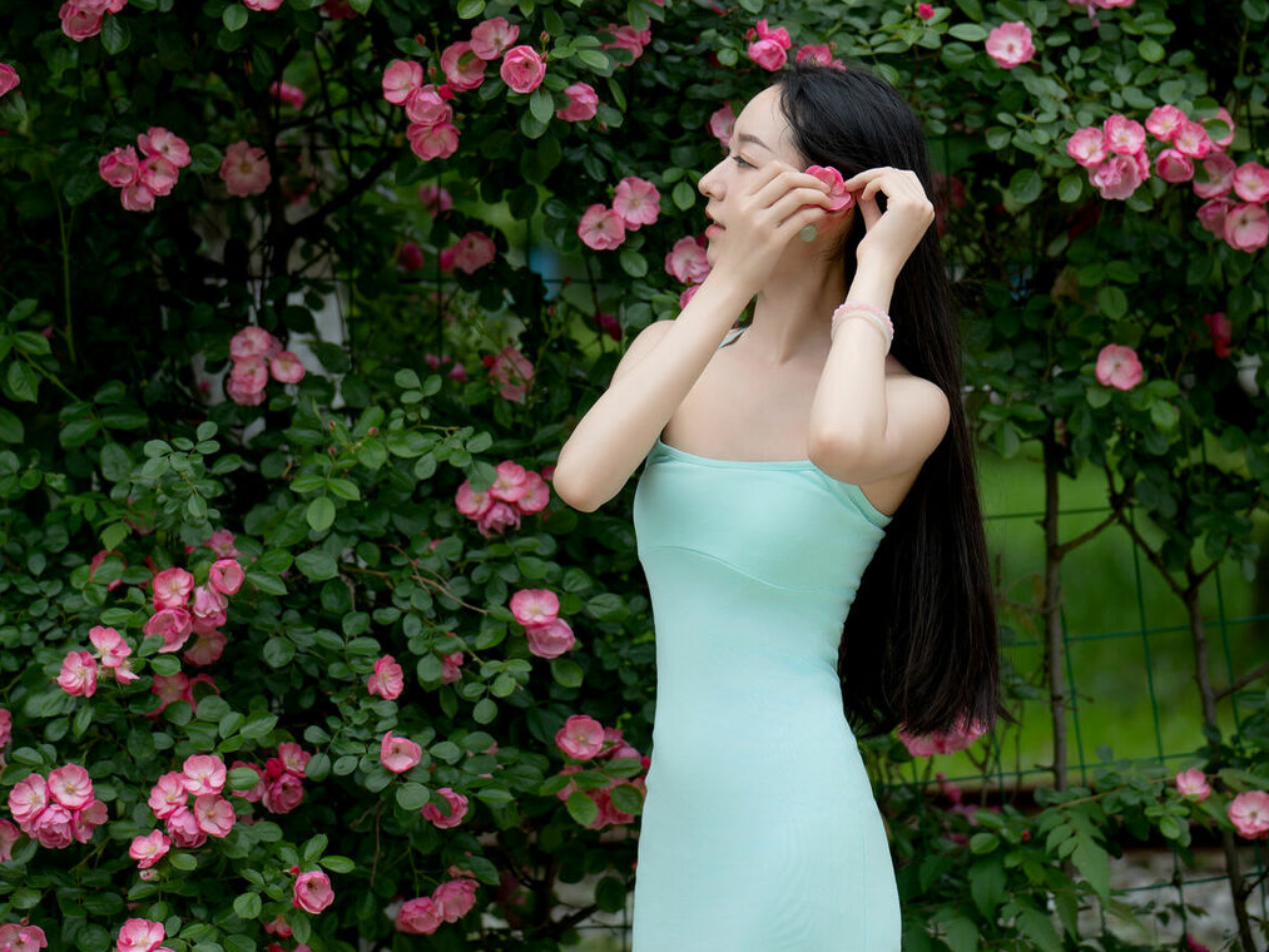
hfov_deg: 15.2
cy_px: 408
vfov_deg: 11.4
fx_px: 4766
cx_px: 645
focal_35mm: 130
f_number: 2.8
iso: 125
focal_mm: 87
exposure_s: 1/800
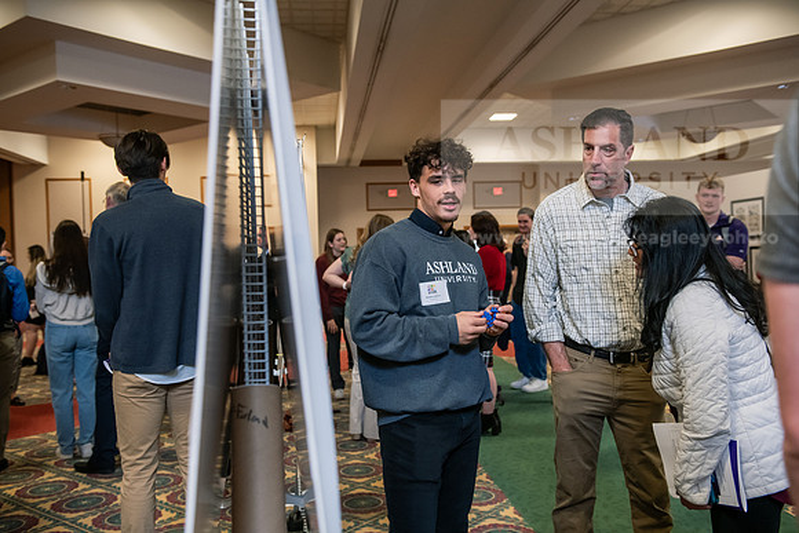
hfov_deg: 58.7
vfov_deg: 41.1
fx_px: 710
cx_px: 400
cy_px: 266
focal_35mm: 32
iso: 2000
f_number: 3.5
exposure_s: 1/200
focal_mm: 32
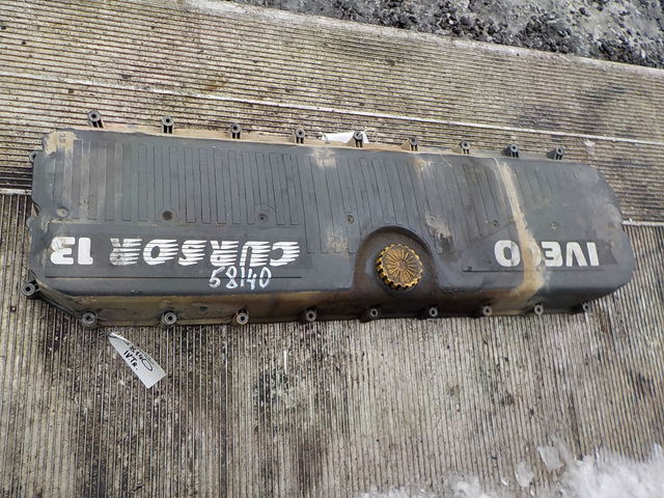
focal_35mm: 30
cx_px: 332
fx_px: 575
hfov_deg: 60.0
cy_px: 249
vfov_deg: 46.8
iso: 125
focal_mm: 4.1
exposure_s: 1/160
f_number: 3.3
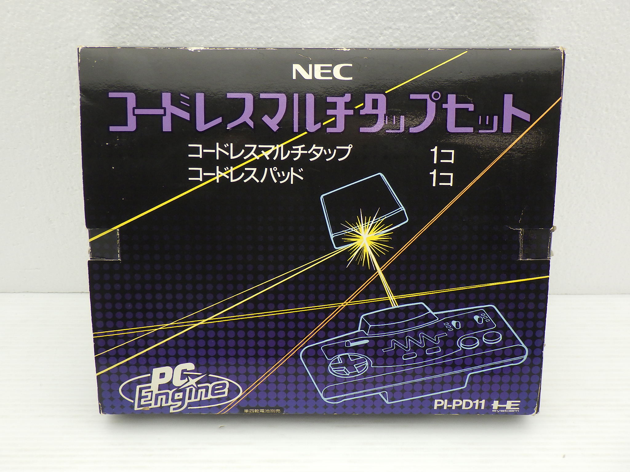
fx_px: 764
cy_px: 236
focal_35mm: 42
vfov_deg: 34.3
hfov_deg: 44.8
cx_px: 315
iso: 200
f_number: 4.2
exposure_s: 1/100
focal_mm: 7.5
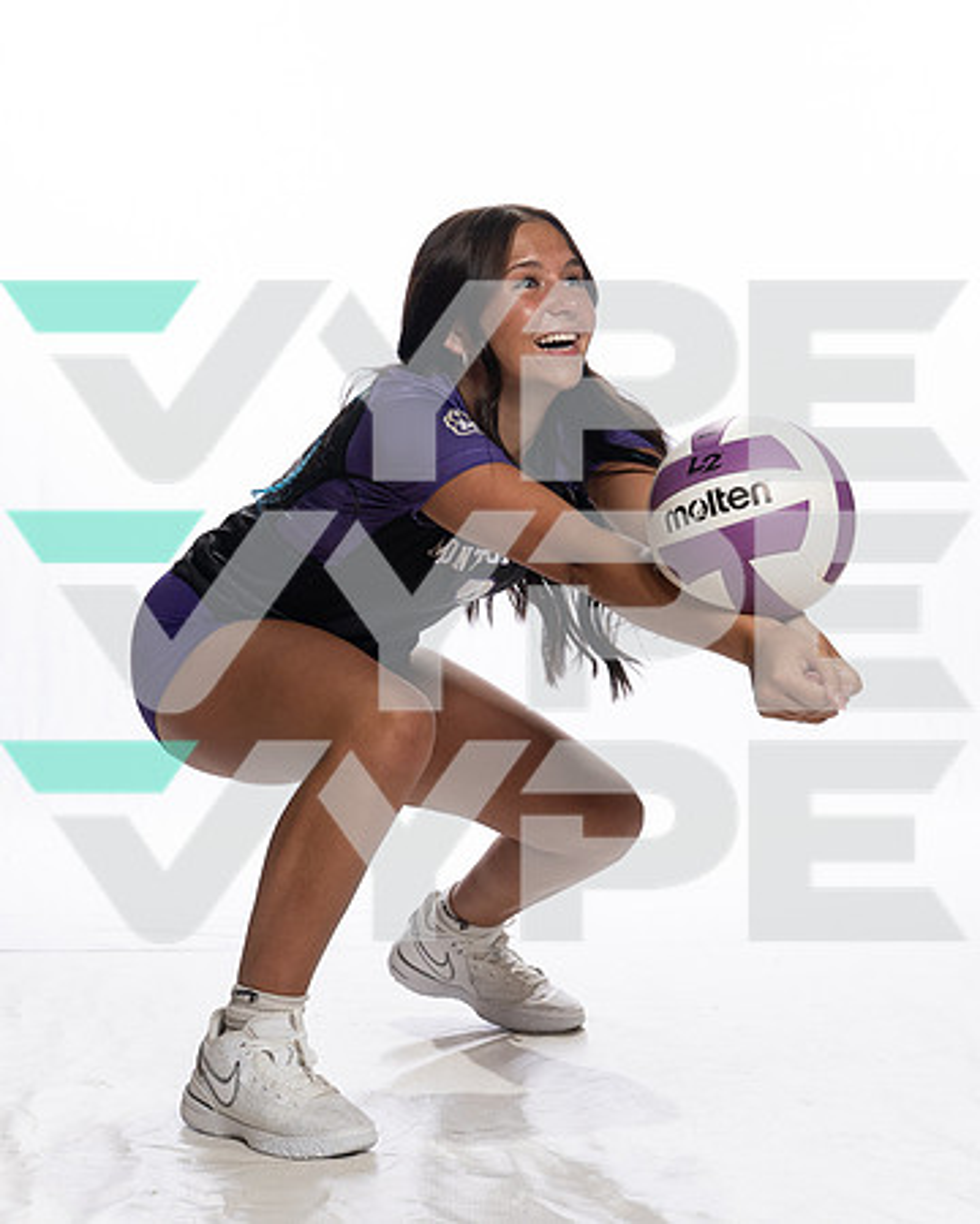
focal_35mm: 86
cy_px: 517
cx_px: 462
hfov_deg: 18.0
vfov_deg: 22.3
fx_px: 3102
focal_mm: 45
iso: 800
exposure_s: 1/250
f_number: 8
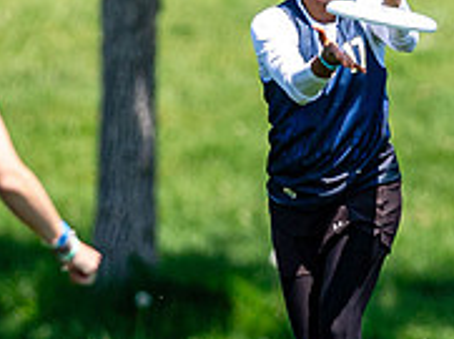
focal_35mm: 2631
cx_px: 345
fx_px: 34438
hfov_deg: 0.8
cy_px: 310
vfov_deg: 0.6
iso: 200
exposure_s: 1/2500
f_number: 2.8
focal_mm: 400
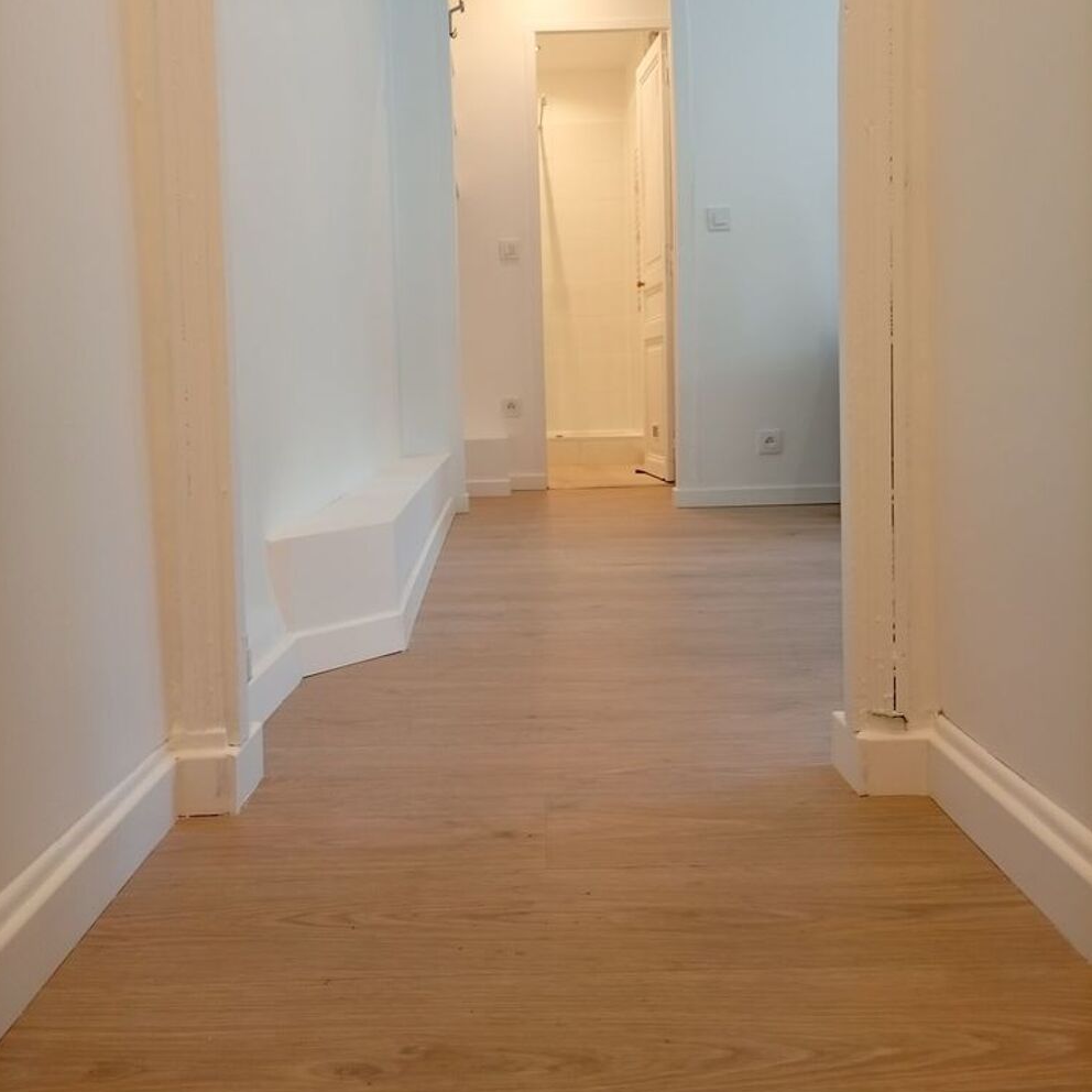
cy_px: 446
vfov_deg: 50.8
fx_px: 1142
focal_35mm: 32
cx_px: 544
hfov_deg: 51.1
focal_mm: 3.84
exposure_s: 1/50
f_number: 1.8
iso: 115
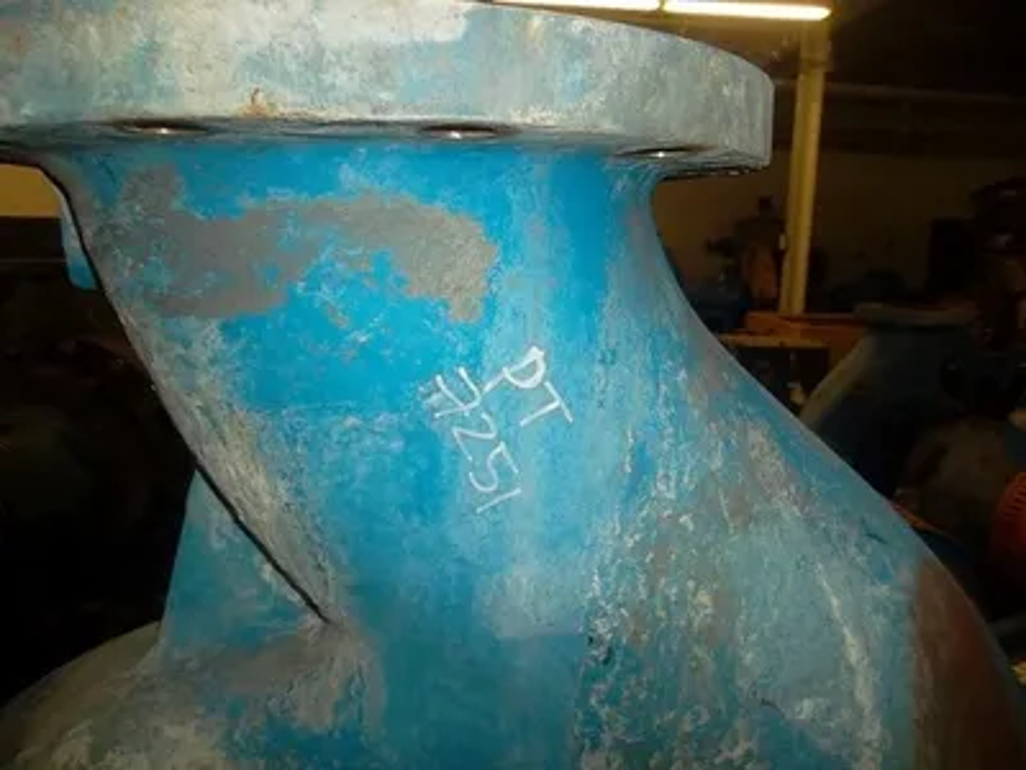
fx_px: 800
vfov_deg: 51.4
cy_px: 385
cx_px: 513
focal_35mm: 27
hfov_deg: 65.3
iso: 100
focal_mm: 4.9
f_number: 3.5
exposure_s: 1/45
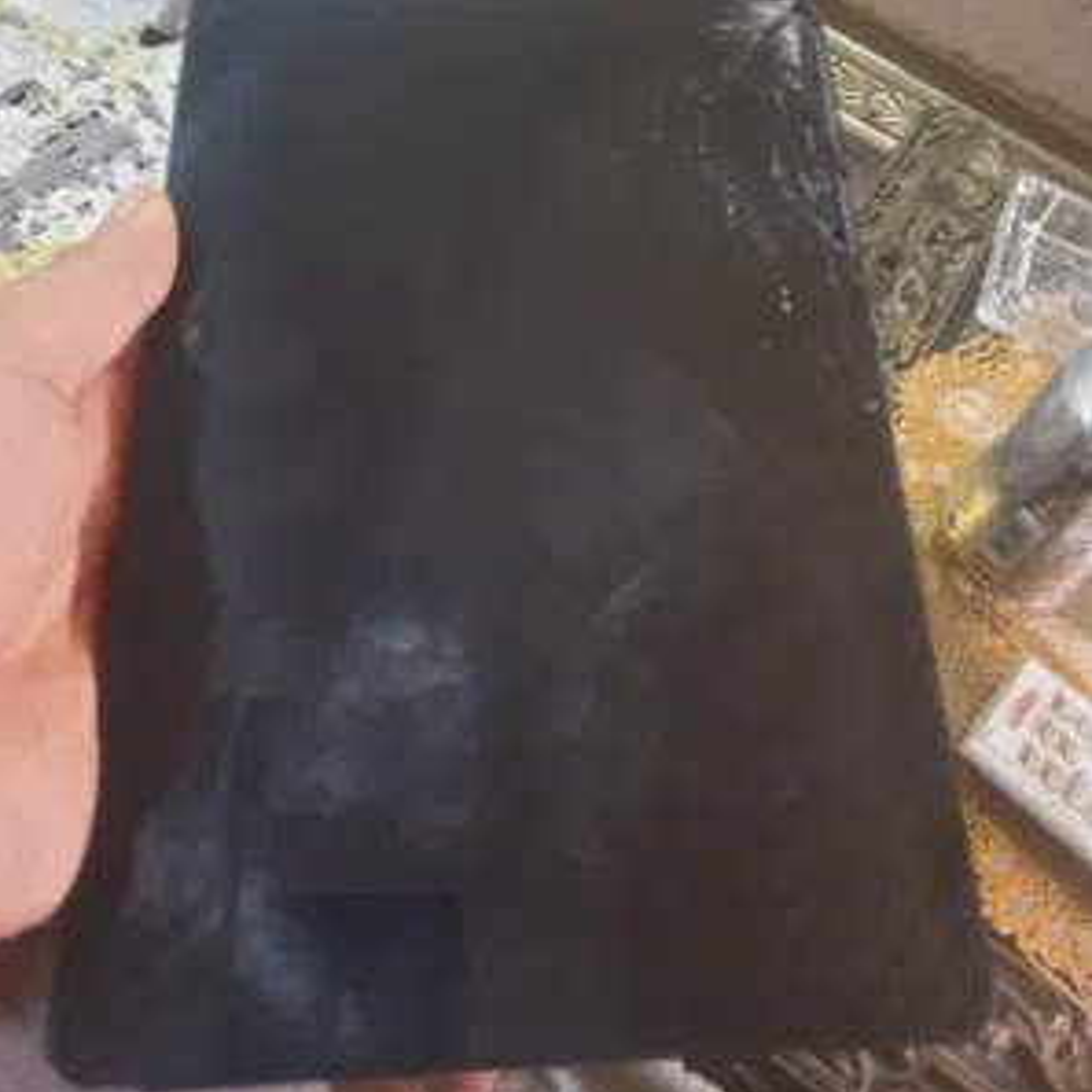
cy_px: 379
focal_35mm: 31
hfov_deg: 52.5
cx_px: 544
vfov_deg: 51.7
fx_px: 1106
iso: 250
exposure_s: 1/10
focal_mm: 4.3
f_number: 1.5
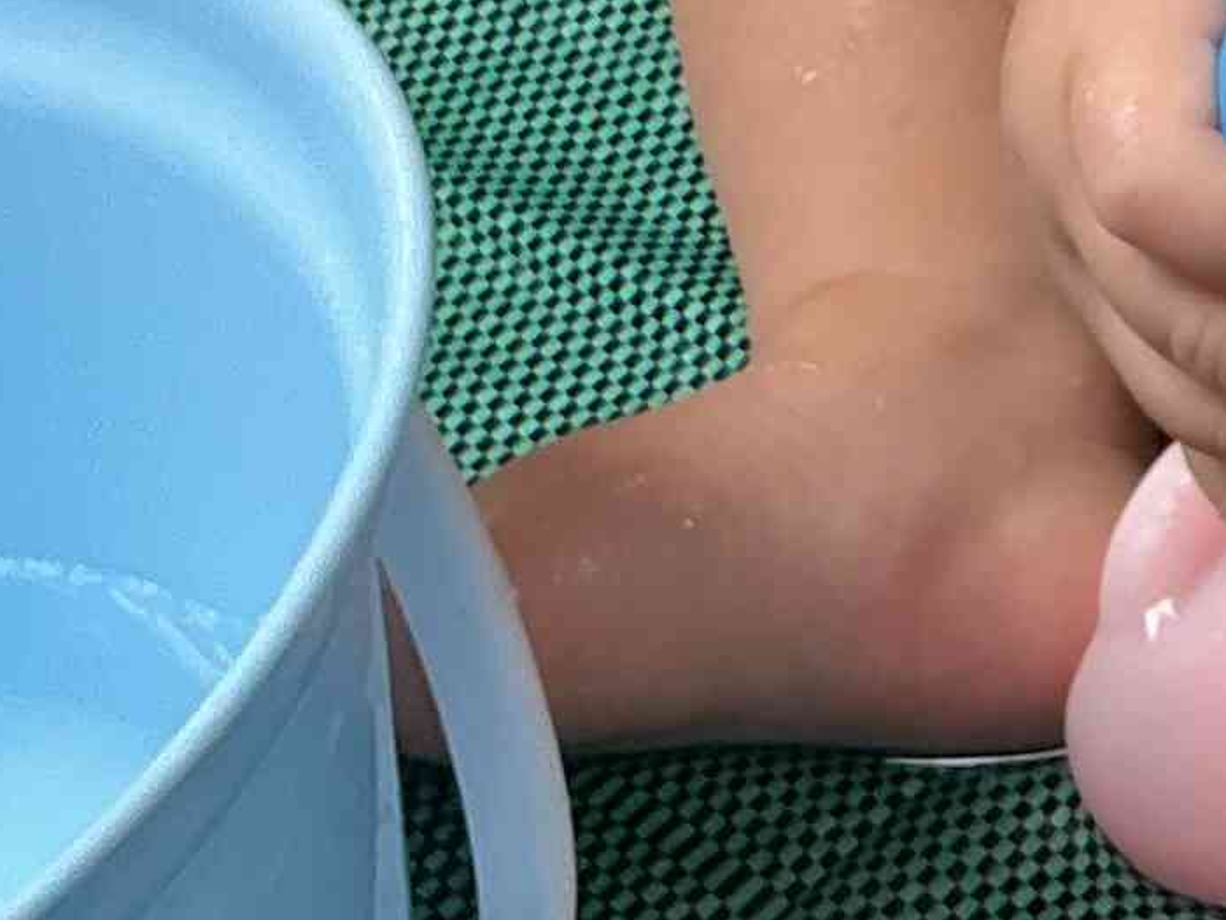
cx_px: 1979
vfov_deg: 8.2
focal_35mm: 167
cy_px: -1223
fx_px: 5915
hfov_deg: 11.2
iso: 64
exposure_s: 1/120
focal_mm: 3
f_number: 1.8
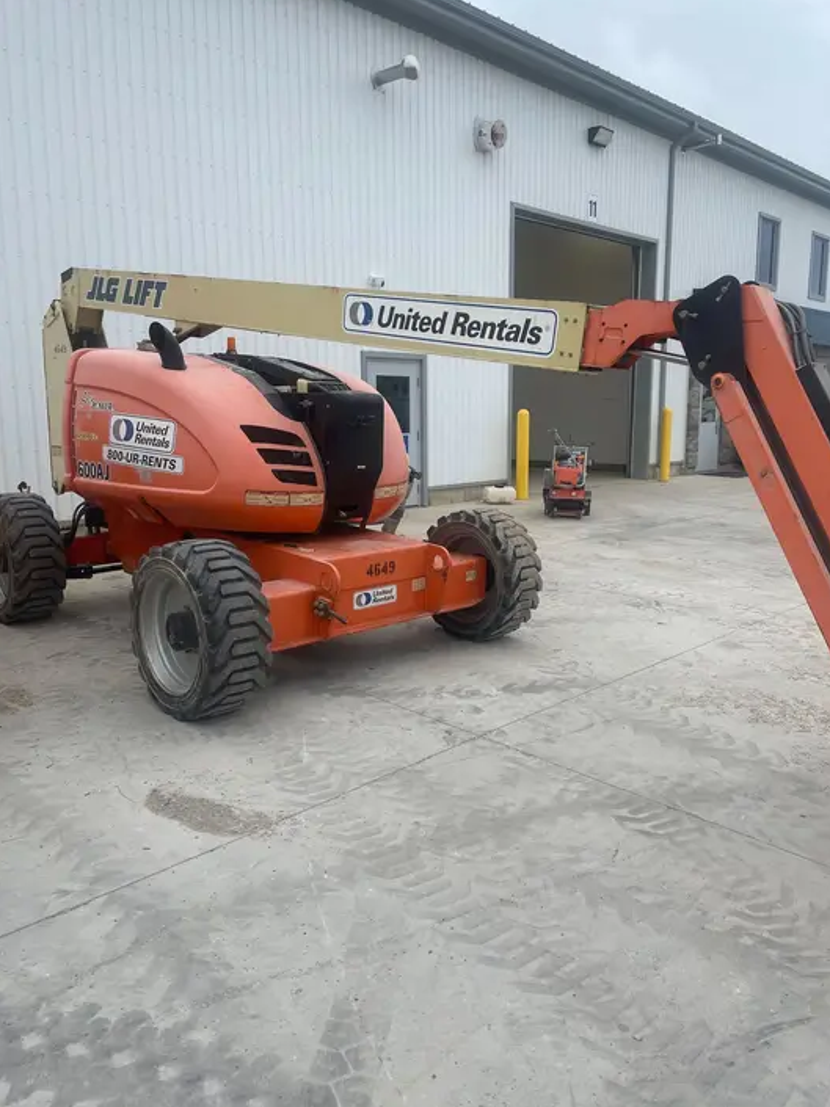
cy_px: 557
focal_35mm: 27
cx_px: 427
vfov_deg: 65.3
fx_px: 864
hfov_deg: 51.3
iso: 32
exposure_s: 1/1715
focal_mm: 4.2
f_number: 1.6
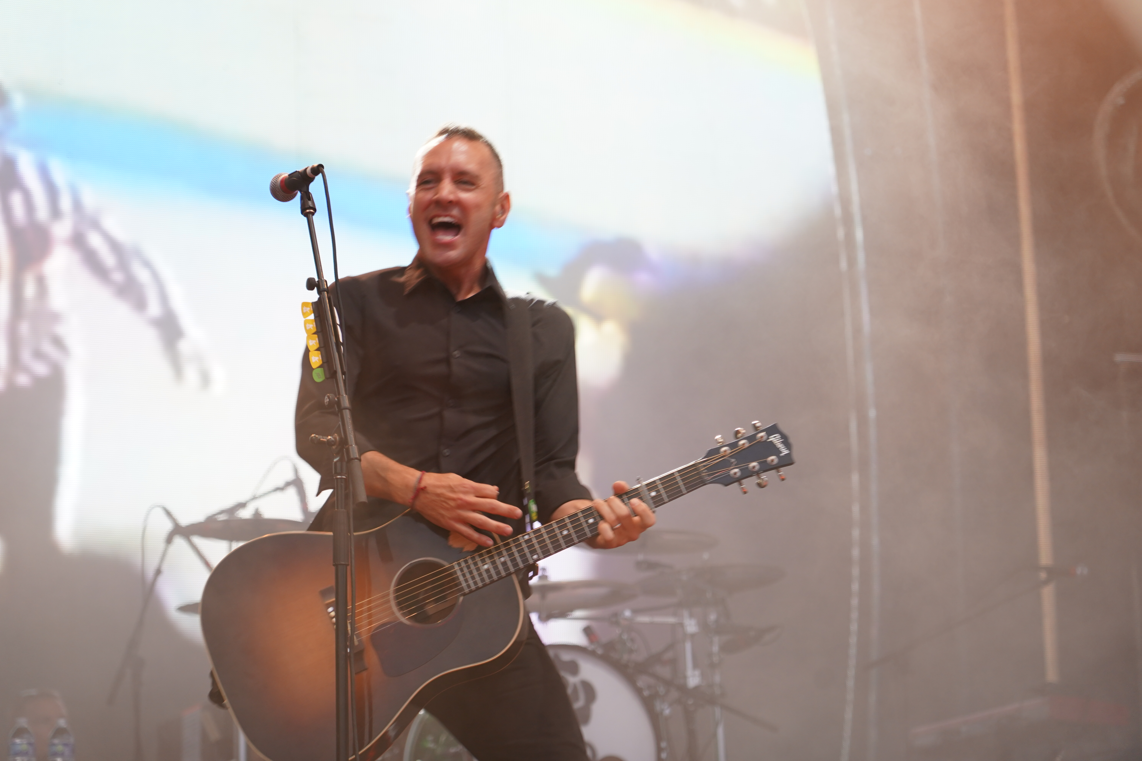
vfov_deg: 13.0
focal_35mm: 105
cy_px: 380
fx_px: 3331
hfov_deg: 19.5
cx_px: 571
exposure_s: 1/125
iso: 640
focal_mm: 105
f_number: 4
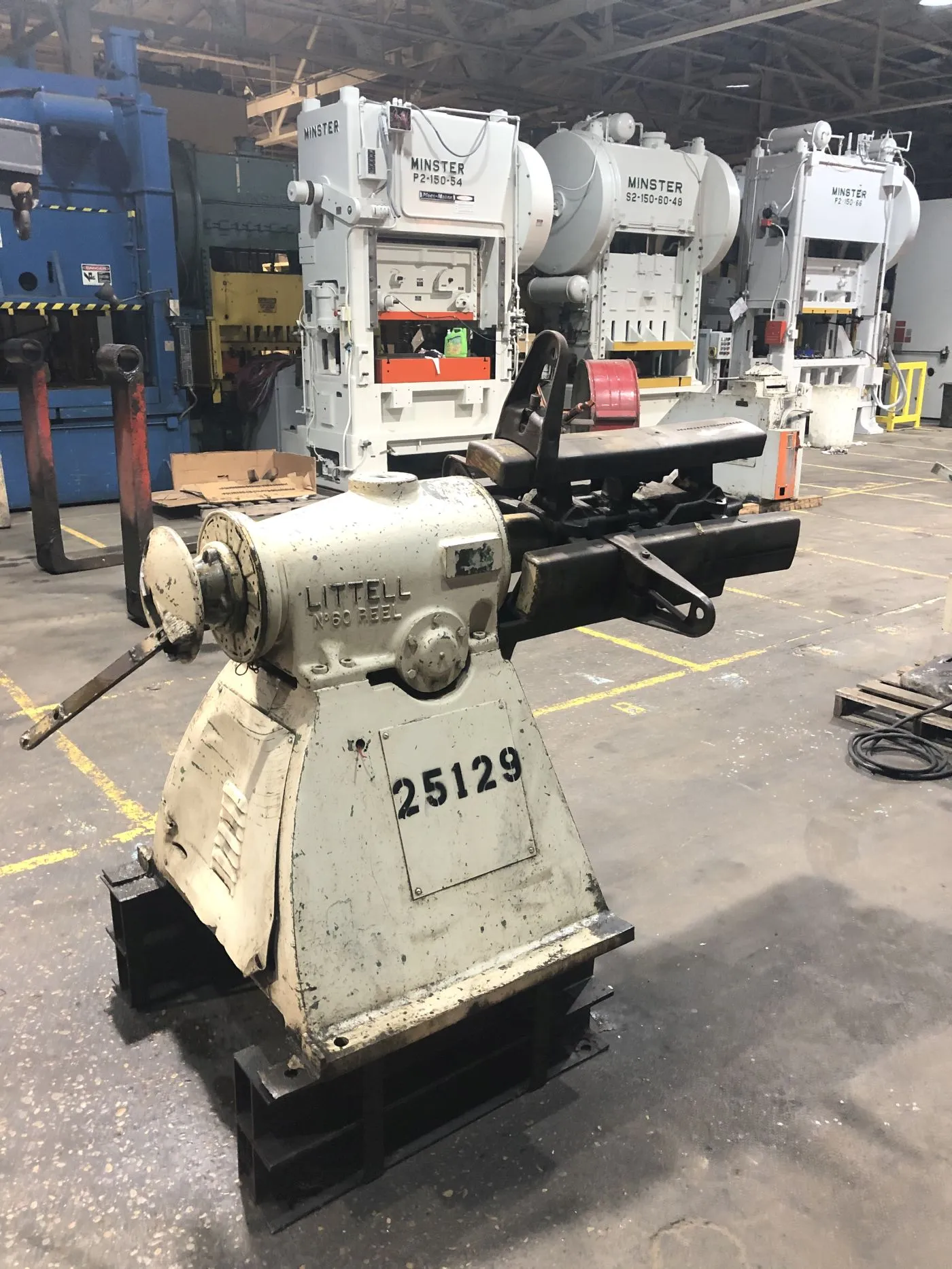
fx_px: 1027
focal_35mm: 28
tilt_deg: -17.7
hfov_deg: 49.7
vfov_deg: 63.4
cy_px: 634
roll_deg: -2.3
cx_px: 476
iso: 50
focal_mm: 4
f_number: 1.8
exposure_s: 1/15
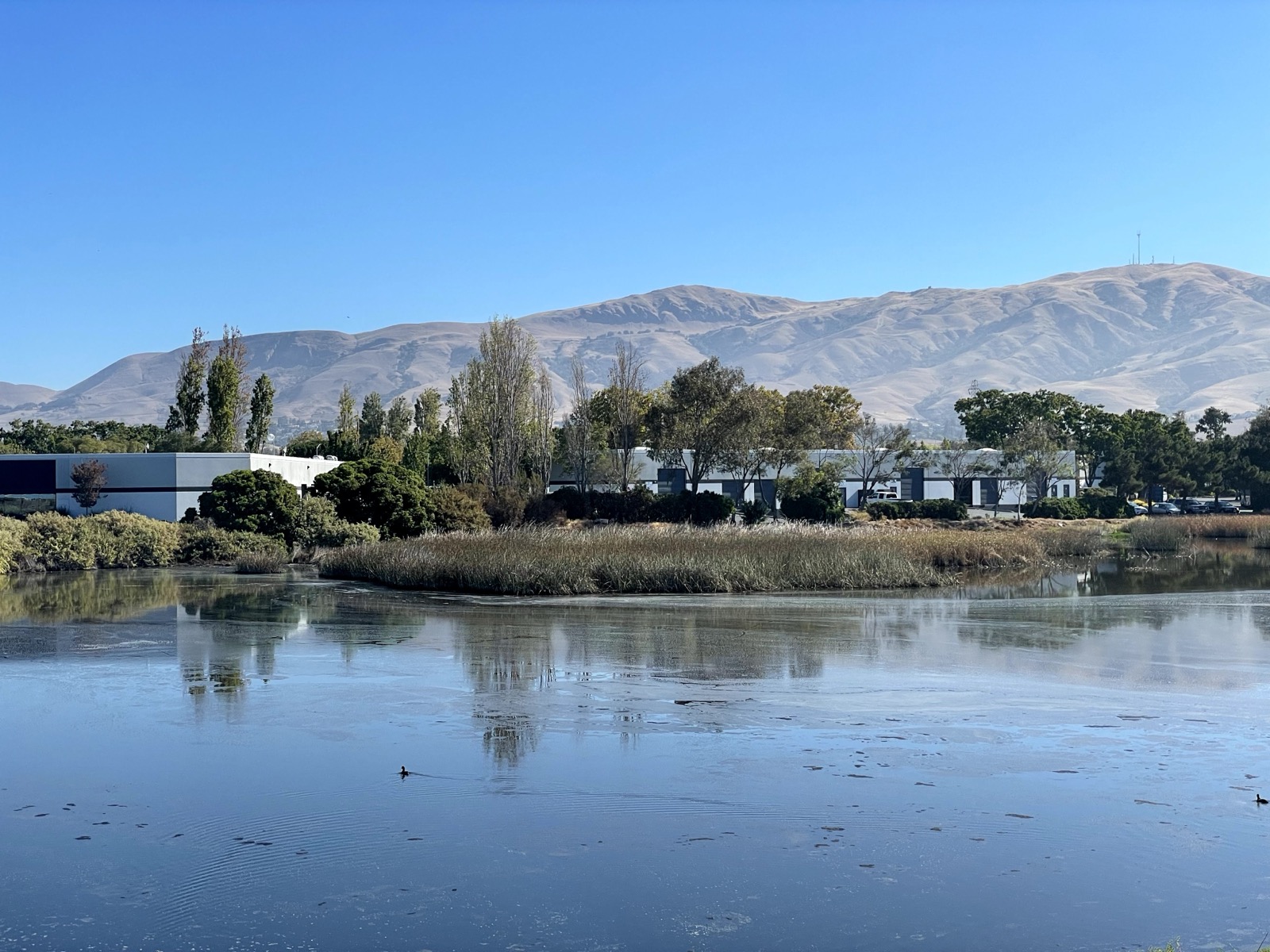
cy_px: 476
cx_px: 635
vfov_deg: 28.0
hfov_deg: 36.8
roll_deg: +0.8
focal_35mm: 52
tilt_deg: +0.8
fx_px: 1908
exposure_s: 1/1776
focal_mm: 6
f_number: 2
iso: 25
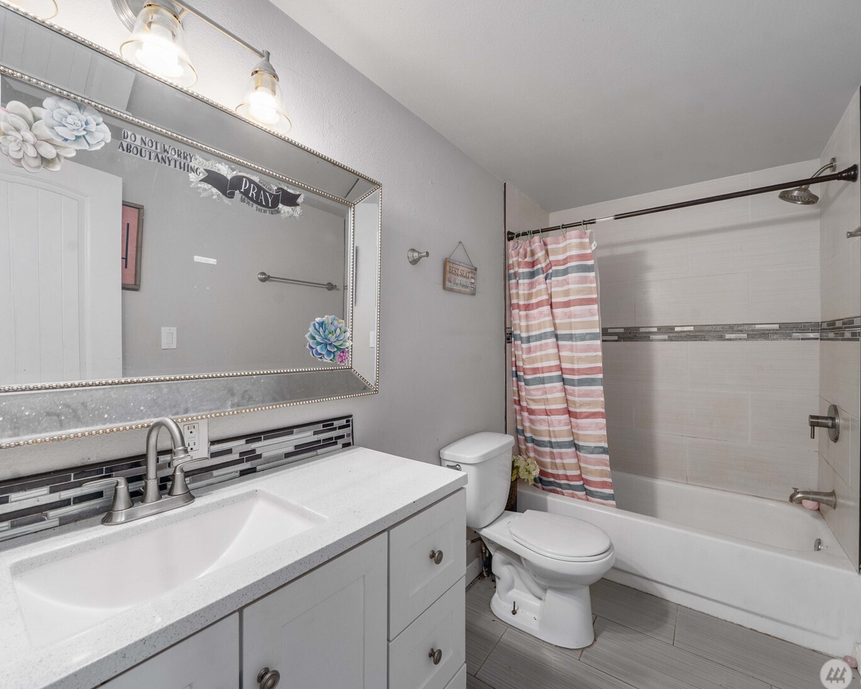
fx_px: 357
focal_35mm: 14
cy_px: 342
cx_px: 439
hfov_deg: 100.7
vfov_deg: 88.0
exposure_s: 1/6
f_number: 8
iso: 1000
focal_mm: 12
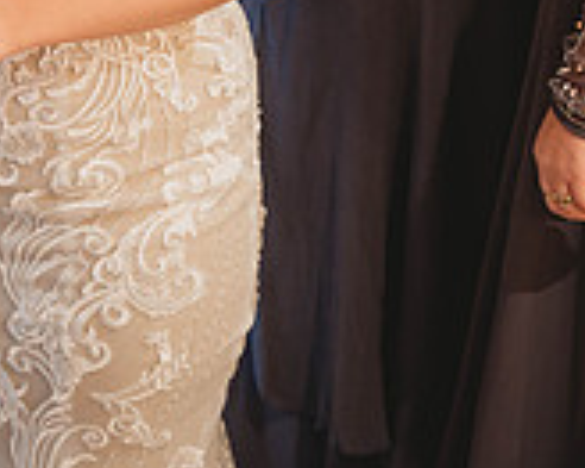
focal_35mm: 116
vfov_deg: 12.7
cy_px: -214
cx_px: 260
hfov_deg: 16.6
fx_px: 2007
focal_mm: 35
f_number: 2.8
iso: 2200
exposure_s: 1/160
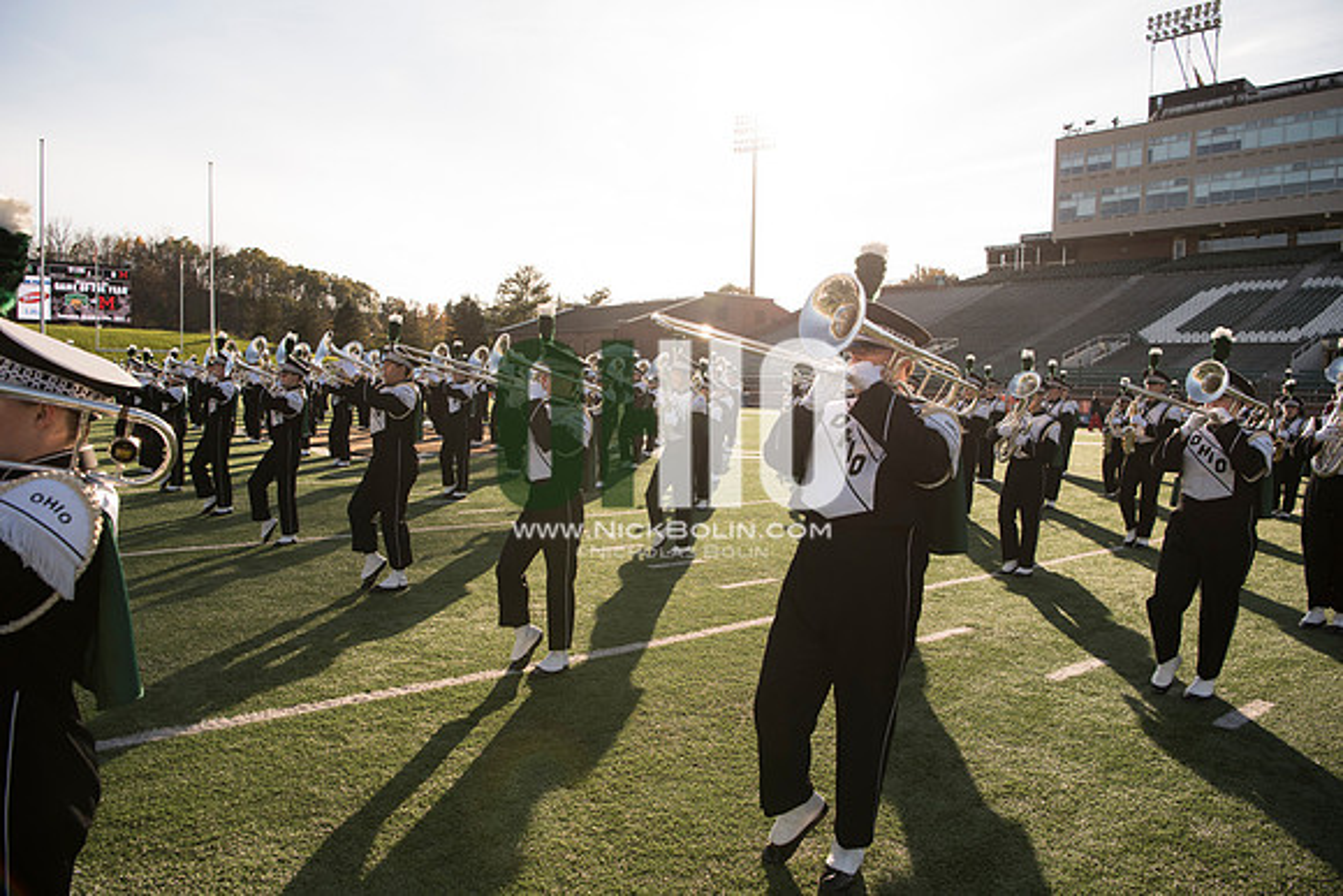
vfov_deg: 53.2
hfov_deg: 73.7
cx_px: 672
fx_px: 896
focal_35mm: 24
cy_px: 448
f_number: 5
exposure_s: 1/1250
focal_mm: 24
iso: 320
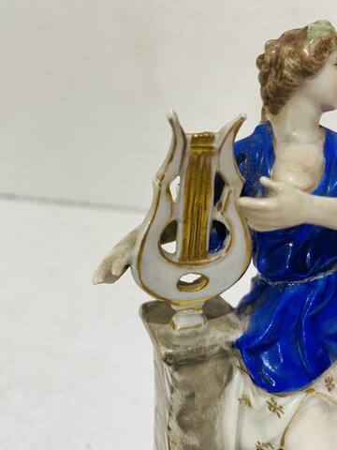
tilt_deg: -19.2
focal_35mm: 25
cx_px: 168
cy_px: 225
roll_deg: +0.5
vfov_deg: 69.4
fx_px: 325
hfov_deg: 54.9
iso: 400
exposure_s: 1/60
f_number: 1.8
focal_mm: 4.25
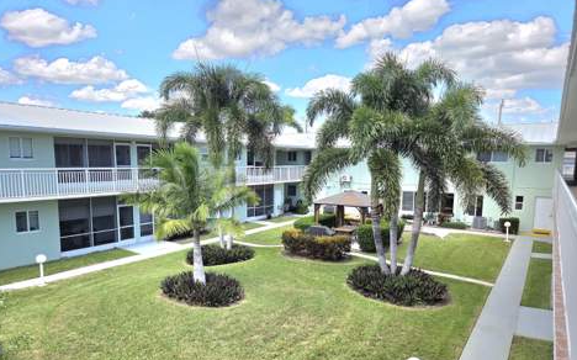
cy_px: 211
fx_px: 393
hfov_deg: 72.6
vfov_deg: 49.0
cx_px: 285
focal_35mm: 25
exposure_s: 1/5000
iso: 80
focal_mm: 5.4
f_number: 1.8
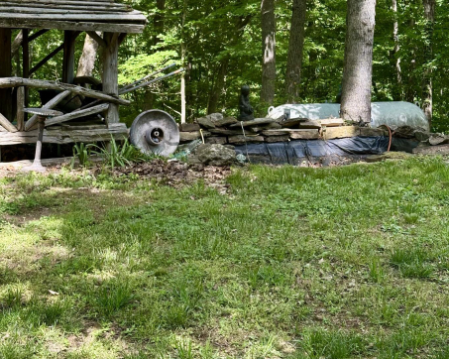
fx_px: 917
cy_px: 107
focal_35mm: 69
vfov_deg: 22.0
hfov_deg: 27.5
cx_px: 210
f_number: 1.78
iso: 64
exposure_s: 1/288
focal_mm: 6.86
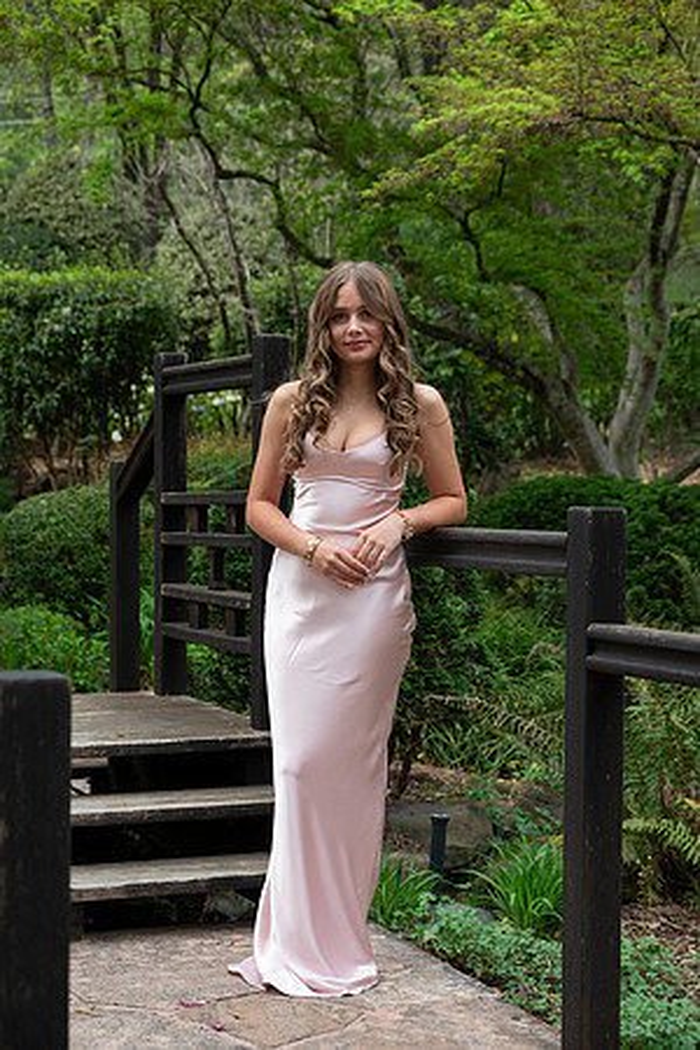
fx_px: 1925
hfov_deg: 20.6
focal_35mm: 66
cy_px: 525
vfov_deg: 30.5
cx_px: 350
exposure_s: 1/800
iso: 1250
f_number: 6
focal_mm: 66
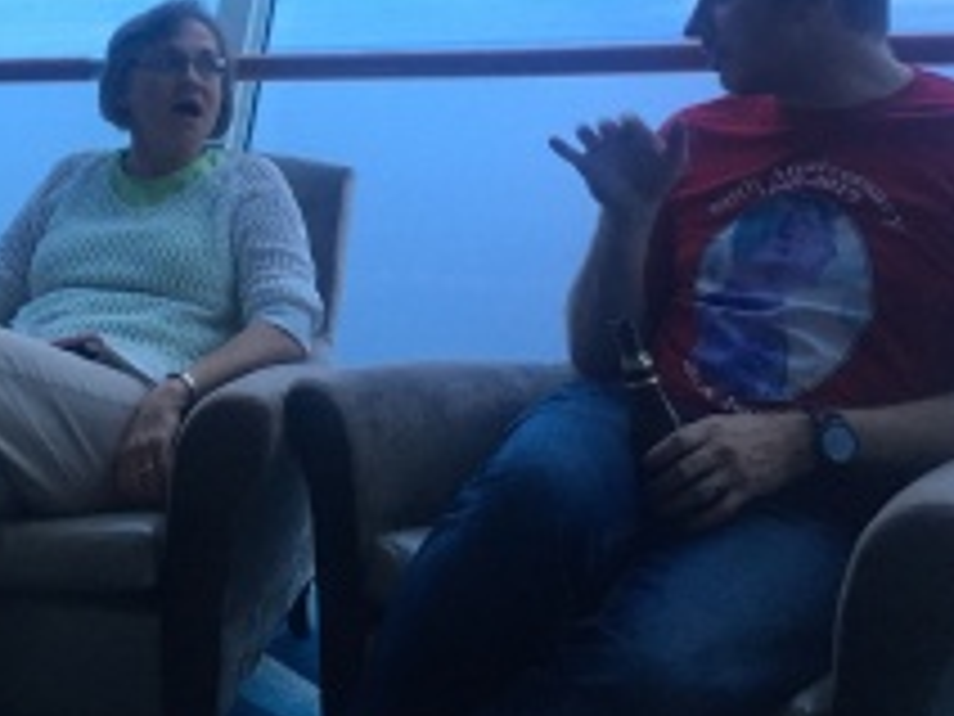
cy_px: 171
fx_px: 1378
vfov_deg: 28.6
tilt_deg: -5.2
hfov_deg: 36.9
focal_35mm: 50
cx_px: 198
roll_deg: +2.7
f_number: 2.2
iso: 160
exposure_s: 1/30
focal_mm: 4.15
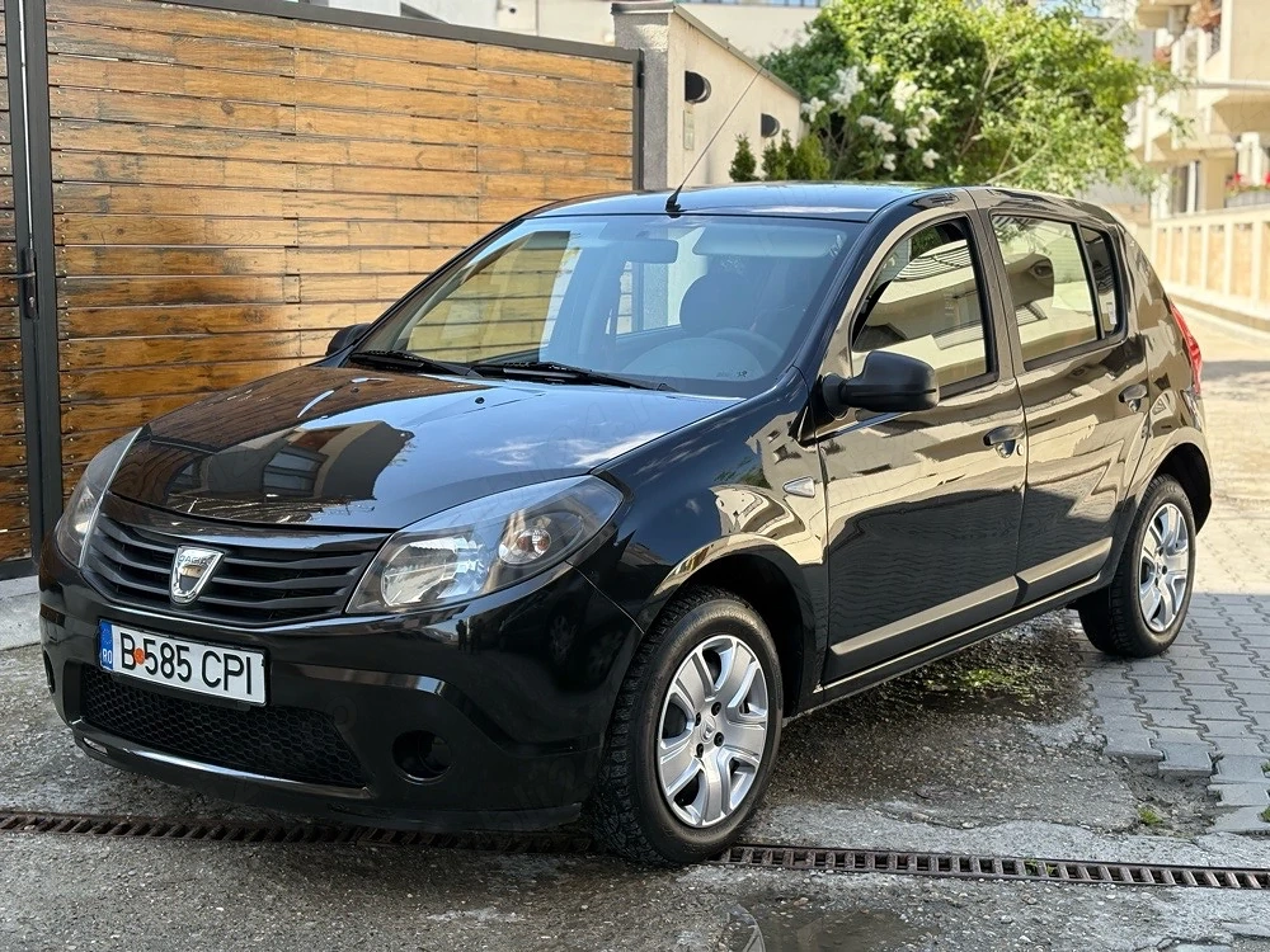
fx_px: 1908
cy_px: 476
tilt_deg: -7.5
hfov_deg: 36.8
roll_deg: +0.6
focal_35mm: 52
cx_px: 635
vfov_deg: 28.0
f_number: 1.6
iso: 40
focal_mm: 5.96
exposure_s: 1/523
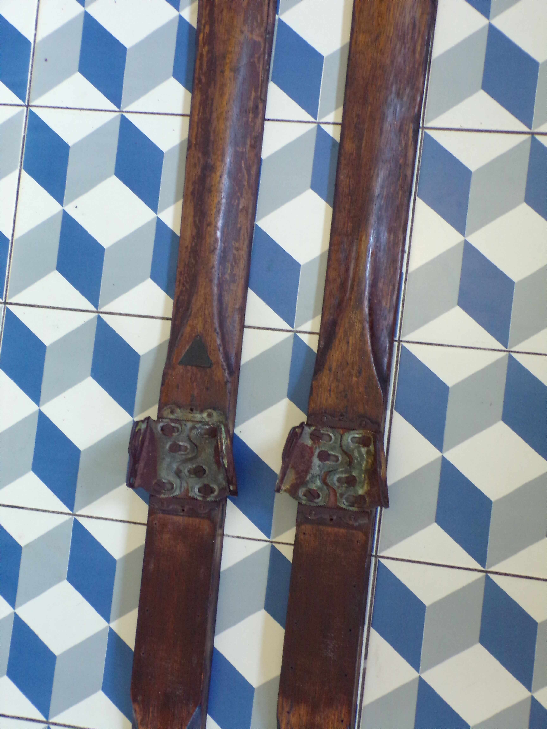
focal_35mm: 49
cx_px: 274
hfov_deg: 29.7
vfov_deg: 38.9
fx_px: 1032
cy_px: 364
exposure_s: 1/15
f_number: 3.5
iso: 400
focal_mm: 8.7
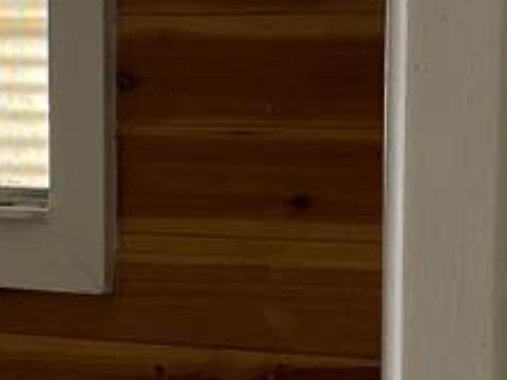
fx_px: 2606
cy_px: 583
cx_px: 130
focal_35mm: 178
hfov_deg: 11.1
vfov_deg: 8.2
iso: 250
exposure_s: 1/60
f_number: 1.6
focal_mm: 5.1
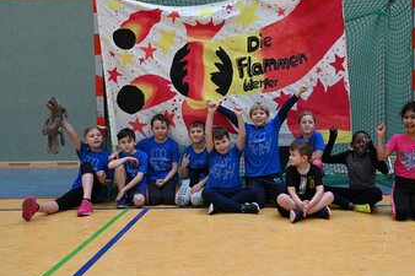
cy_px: 121
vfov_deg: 29.8
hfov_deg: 43.5
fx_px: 518
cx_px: 244
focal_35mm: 45
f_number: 5.6
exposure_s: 1/250
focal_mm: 38
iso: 1600
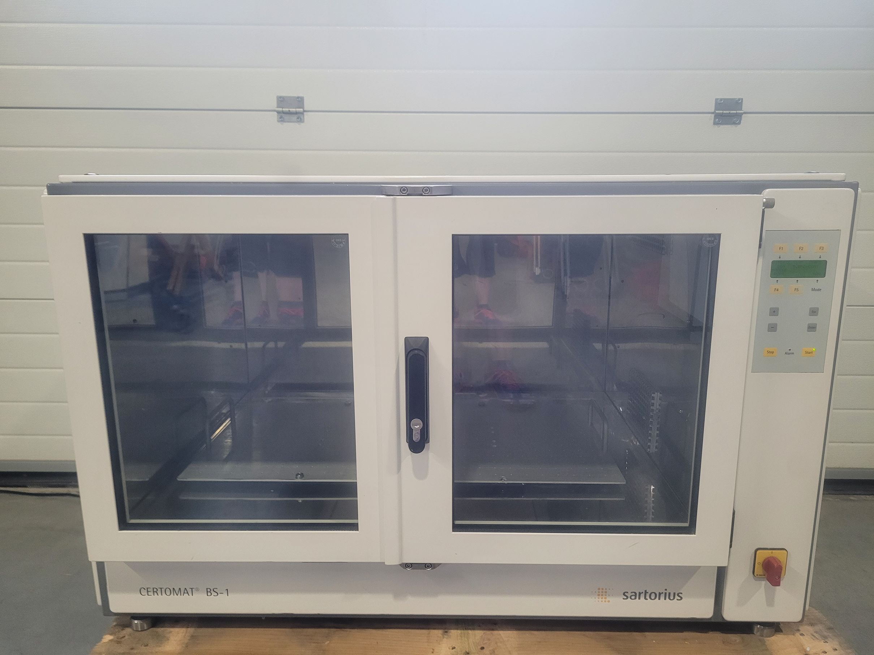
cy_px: 328
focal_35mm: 26
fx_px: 656
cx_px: 437
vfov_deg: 53.1
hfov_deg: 67.3
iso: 250
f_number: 1.8
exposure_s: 1/100
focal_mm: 5.4
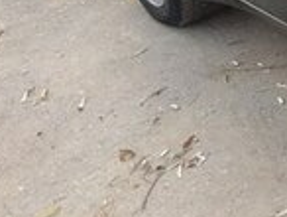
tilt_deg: -22.4
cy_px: -108
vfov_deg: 10.9
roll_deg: +13.0
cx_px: 590
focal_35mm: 131
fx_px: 1088
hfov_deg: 12.9
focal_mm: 4.15
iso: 50
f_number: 2.2
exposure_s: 1/100
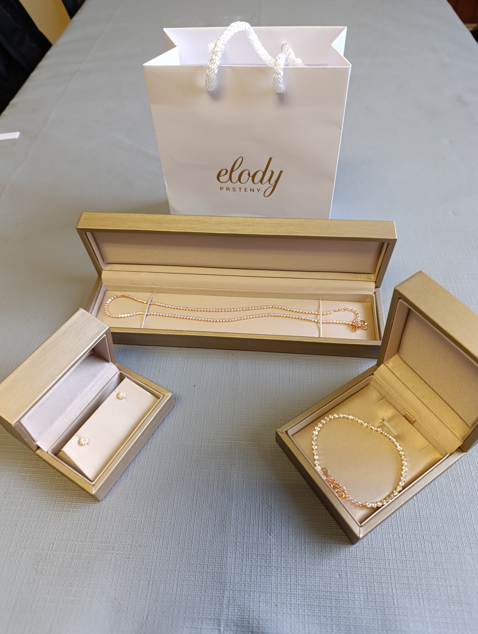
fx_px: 422
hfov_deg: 59.0
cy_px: 317
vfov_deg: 73.8
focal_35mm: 23
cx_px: 239
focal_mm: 6.14
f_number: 1.6
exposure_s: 1/50
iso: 640
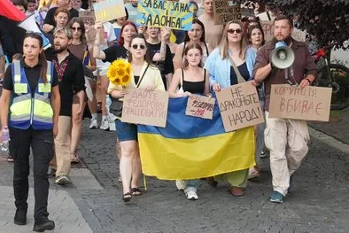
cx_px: 133
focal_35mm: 128
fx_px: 1241
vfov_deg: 10.7
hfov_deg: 16.0
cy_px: 43
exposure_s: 1/250
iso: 3200
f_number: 8
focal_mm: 70
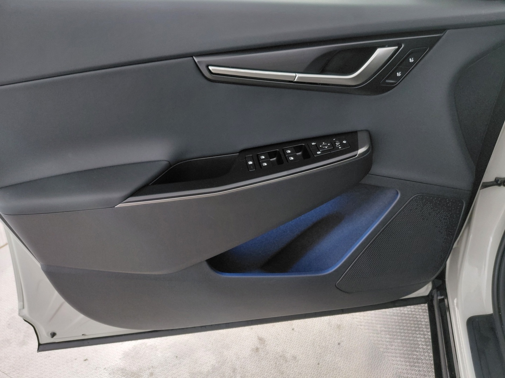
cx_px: 252
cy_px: 189
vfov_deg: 54.9
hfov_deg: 69.4
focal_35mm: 25
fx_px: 365
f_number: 1.8
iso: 320
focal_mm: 4.69
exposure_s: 1/50.1
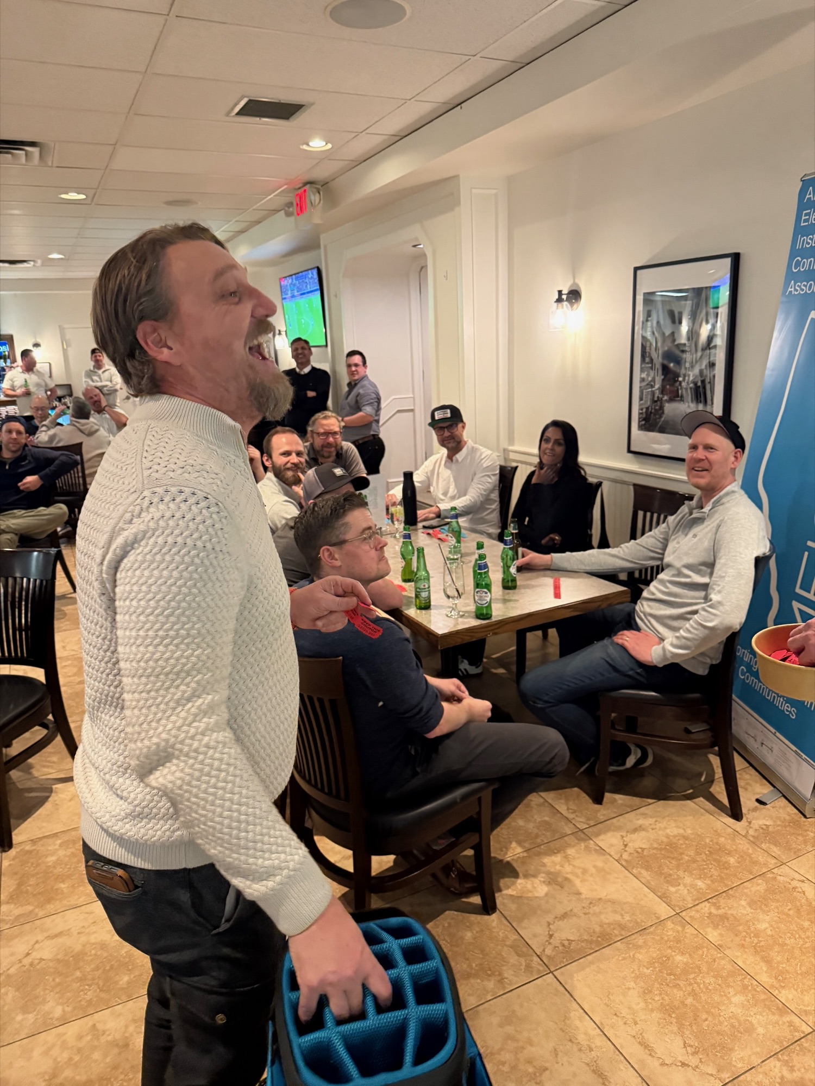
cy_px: 543
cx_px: 408
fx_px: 753
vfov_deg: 71.6
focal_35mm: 24
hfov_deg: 56.8
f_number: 1.78
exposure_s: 1/60
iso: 500
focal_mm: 6.76
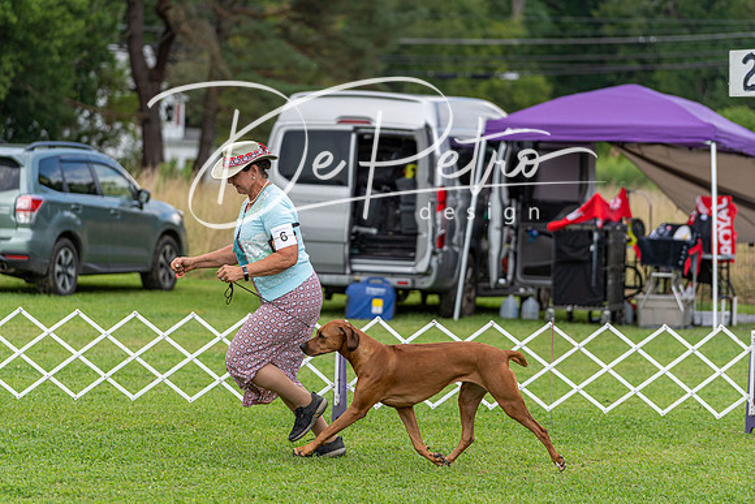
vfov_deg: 8.2
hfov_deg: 12.2
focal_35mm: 168
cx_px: 378
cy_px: 252
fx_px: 3524
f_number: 4
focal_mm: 168
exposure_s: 1/1000
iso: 250
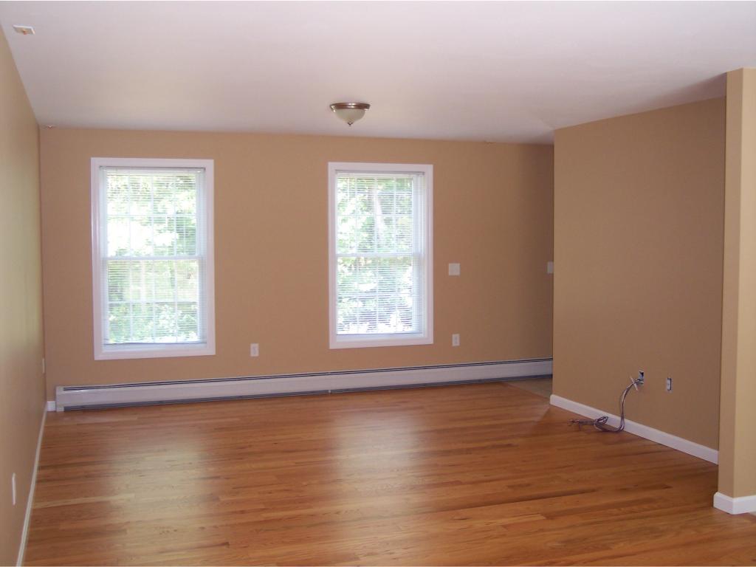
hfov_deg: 49.0
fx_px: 830
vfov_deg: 37.7
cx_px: 378
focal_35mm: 38
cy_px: 284
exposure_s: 1/45
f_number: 2.8
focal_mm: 8
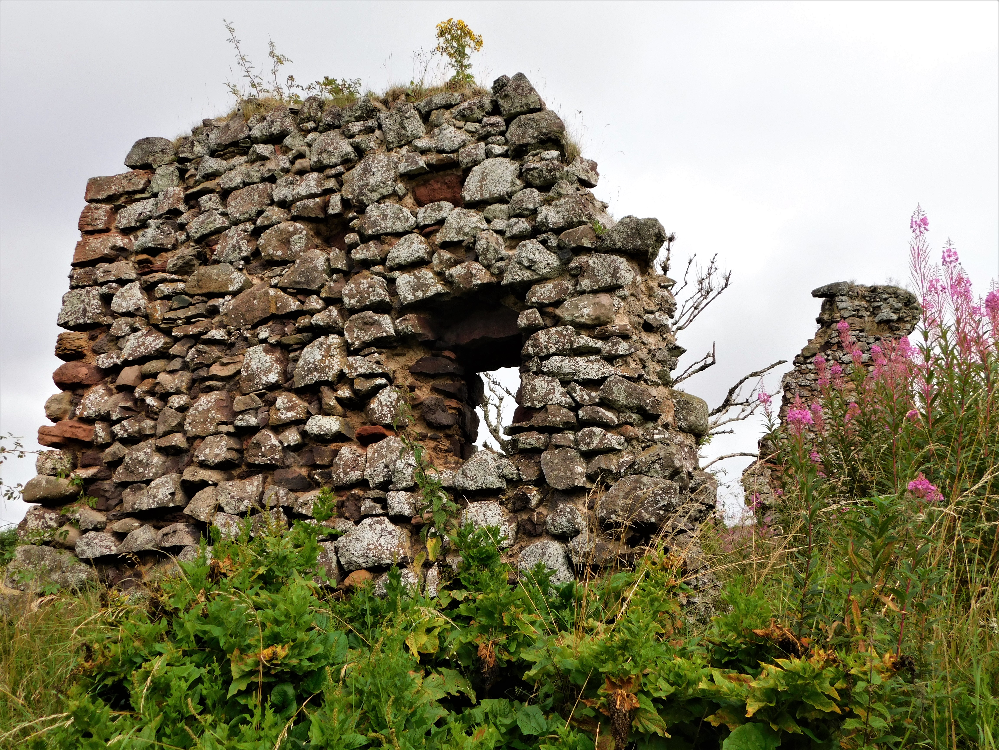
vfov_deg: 46.8
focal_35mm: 30
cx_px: 500
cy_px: 375
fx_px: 866
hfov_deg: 60.0
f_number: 3.2
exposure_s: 1/800
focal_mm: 5.3
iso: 125
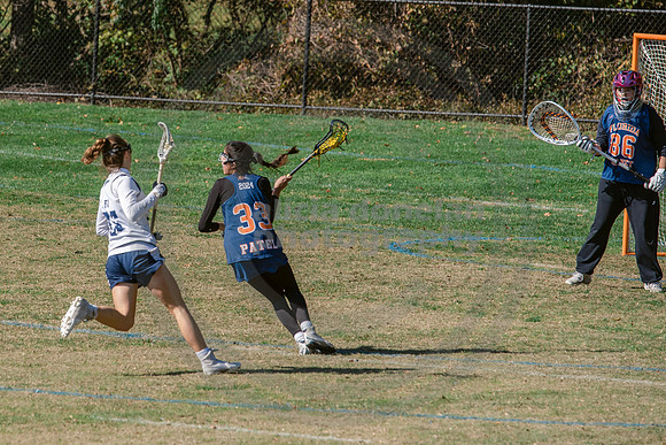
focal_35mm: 307
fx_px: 5685
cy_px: 151
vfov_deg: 4.5
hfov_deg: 6.7
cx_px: 154
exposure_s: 1/1600
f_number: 5
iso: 250
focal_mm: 200
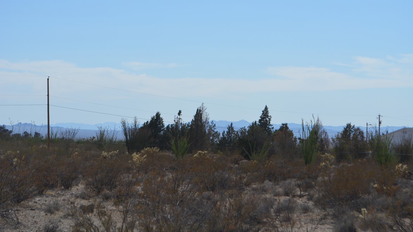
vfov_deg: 13.8
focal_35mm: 88
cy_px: 112
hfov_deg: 24.3
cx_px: 207
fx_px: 958
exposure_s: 1/2000
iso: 400
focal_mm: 55
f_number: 8
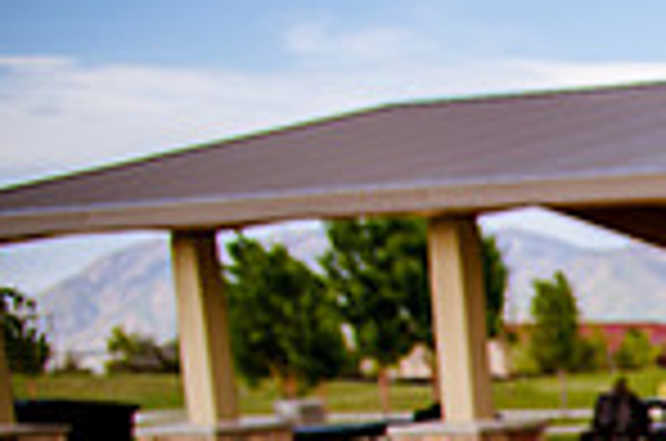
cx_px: 1287
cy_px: 770
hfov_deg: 16.6
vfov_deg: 12.9
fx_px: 1791
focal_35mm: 97
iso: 200
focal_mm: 24
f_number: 4
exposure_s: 1/800
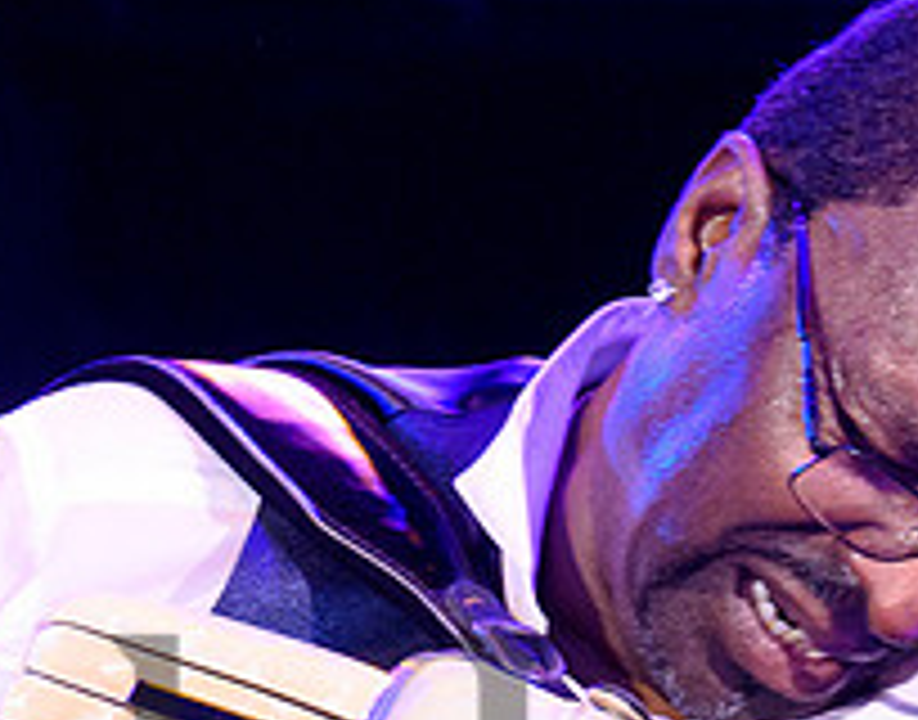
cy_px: 811
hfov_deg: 4.5
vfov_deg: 3.5
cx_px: 1159
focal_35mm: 436
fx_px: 11756
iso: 6400
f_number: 8
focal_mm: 125
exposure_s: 1/50
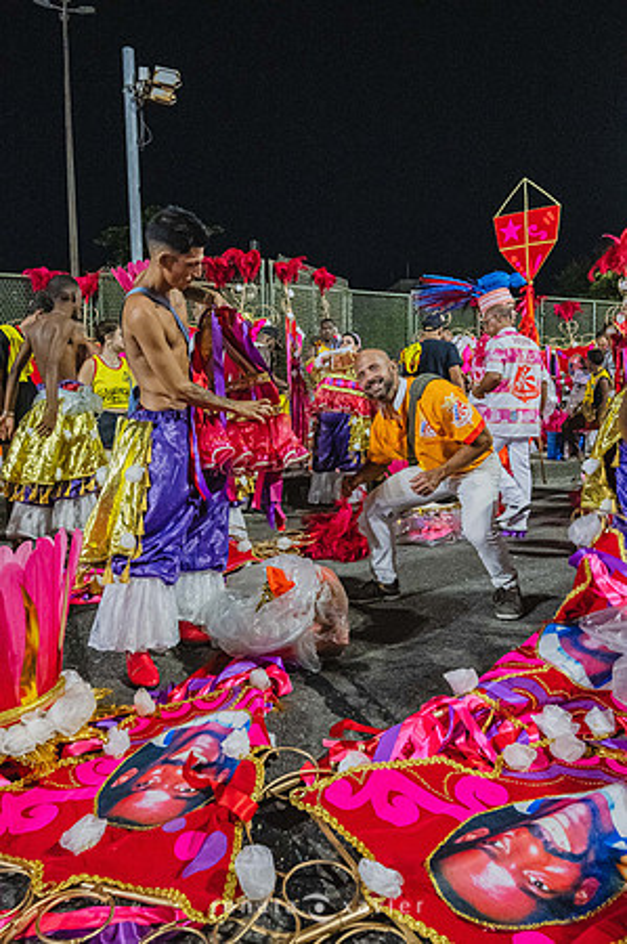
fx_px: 628
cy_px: 472
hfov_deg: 53.0
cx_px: 314
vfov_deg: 73.8
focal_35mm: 24
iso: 3200
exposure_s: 1/100
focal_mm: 16.5
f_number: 4
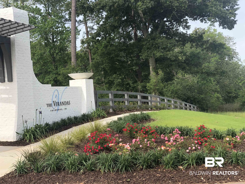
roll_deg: +3.5
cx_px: 122
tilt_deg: +0.5
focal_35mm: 52
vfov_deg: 28.0
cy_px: 92
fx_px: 368
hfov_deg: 36.8
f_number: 2.4
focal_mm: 6
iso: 16
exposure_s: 1/657
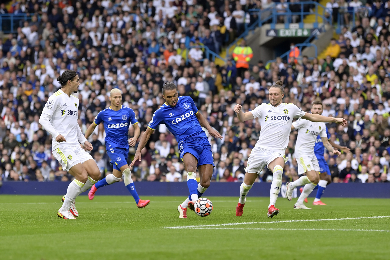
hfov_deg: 13.7
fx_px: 1625
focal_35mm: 150
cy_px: 130
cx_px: 195
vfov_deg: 9.1
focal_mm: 150
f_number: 2.8
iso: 1000
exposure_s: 1/1600
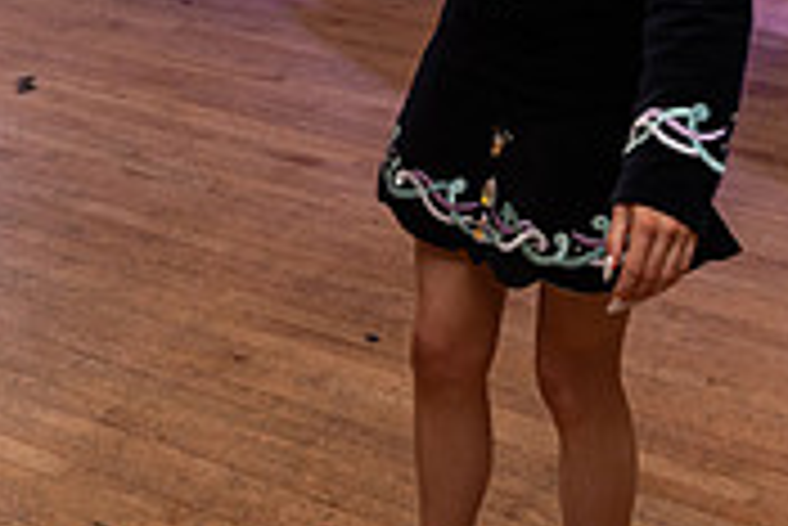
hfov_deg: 23.5
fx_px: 1884
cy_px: -83
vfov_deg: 15.4
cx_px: 243
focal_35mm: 86
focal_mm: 26
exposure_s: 1/160
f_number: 3.5
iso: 500
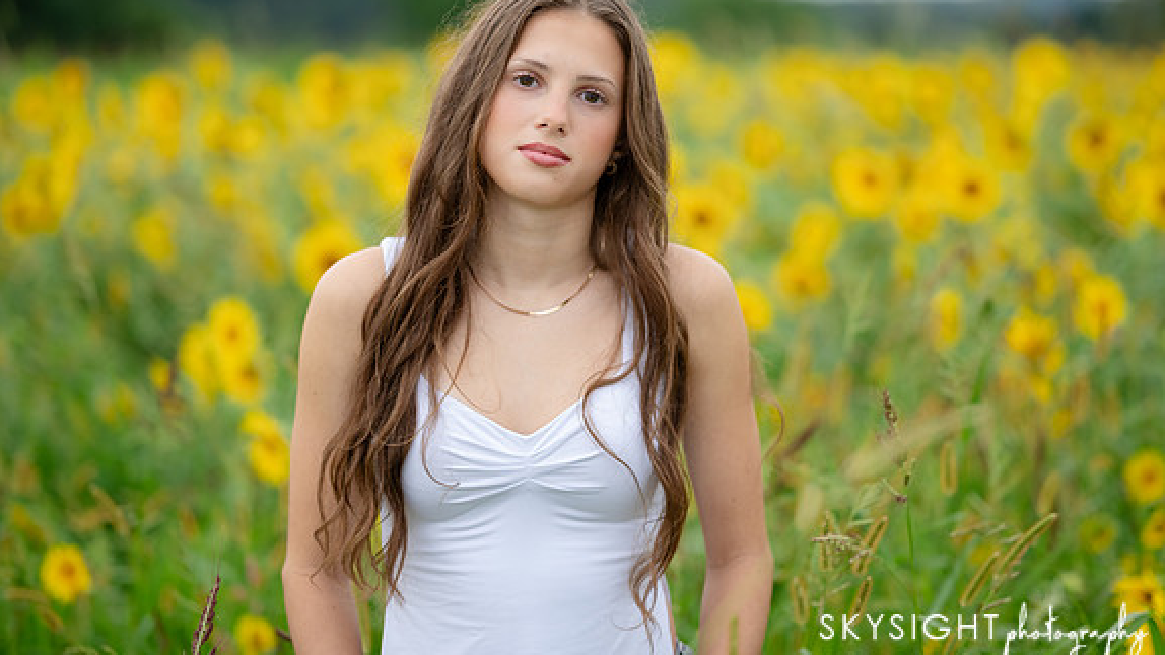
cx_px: 587
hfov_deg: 23.4
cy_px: 285
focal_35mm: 91
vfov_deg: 13.3
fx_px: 2811
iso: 320
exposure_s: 1/320
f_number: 1.8
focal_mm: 85
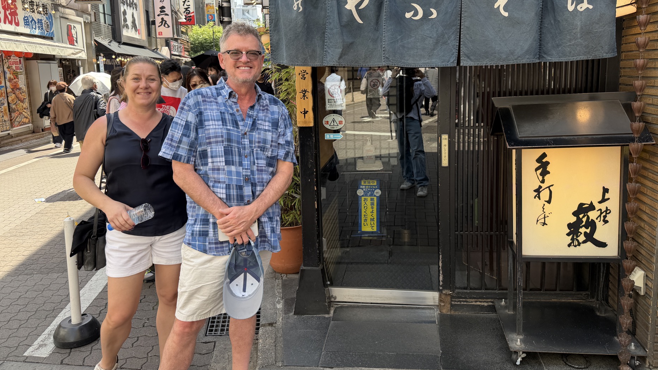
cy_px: 137
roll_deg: +1.3
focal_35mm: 27
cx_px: 339
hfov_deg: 69.8
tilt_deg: -7.8
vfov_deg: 42.5
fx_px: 471
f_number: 1.78
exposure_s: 1/772
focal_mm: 6.76
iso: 80
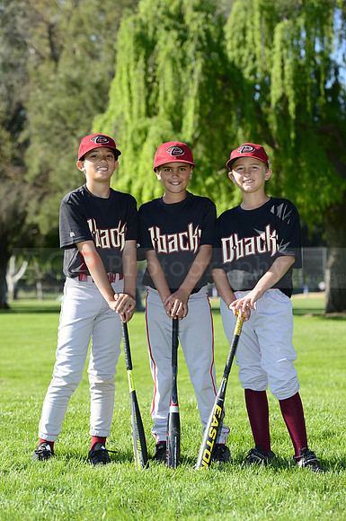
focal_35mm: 102
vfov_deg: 20.0
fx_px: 1475
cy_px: 260
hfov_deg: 13.4
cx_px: 173
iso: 200
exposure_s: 1/500
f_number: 5.6
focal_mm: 102
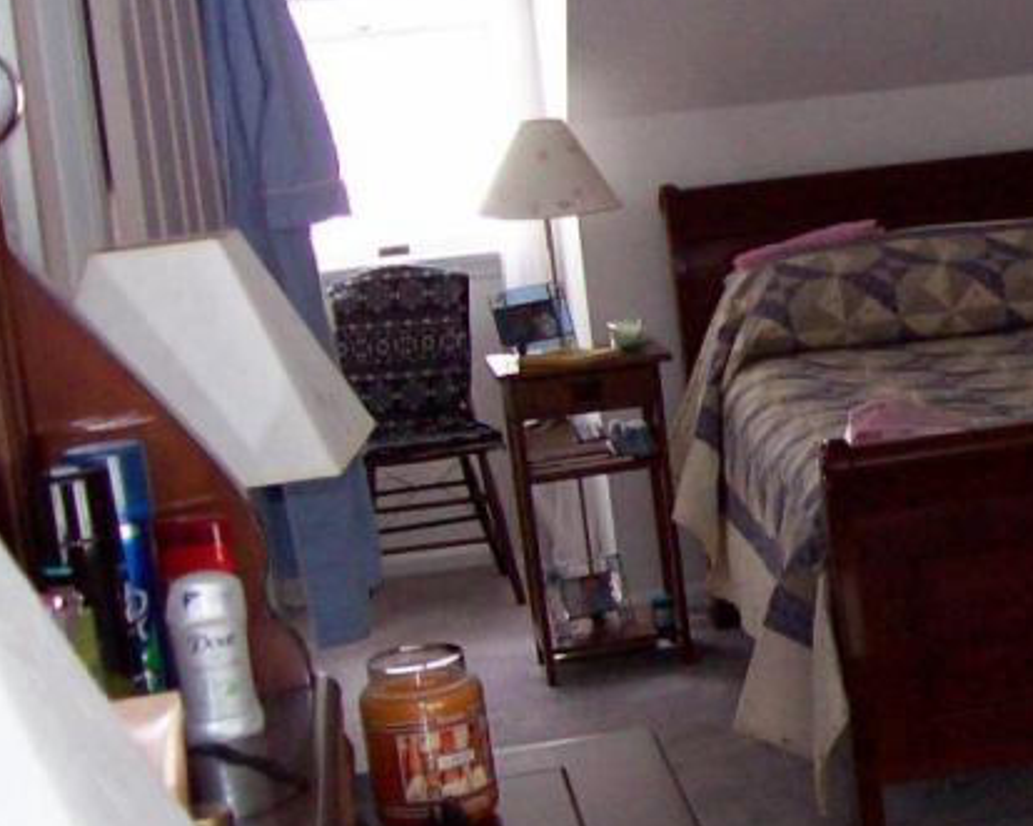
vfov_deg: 17.7
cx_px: 1226
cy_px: 379
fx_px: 2659
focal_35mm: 87
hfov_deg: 20.6
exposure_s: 1/64
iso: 140
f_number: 2.7
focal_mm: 6
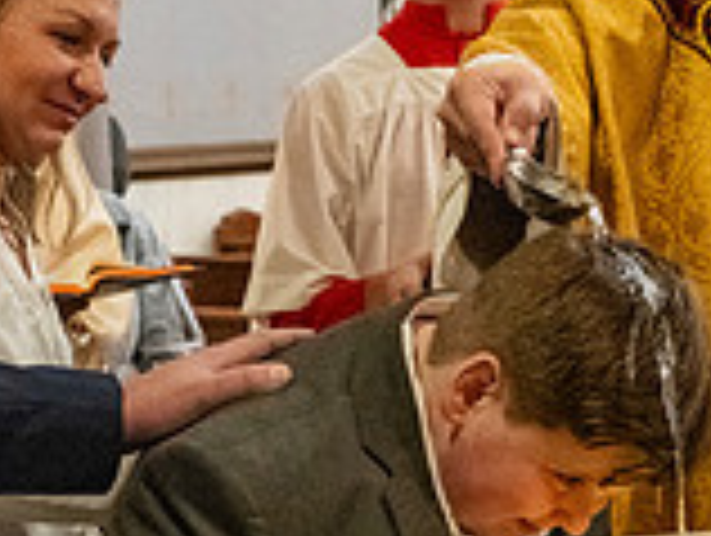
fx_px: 2613
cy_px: 412
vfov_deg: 11.7
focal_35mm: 127
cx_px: 508
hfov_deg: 15.4
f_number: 4.8
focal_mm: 36
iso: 5000
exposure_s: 1/60
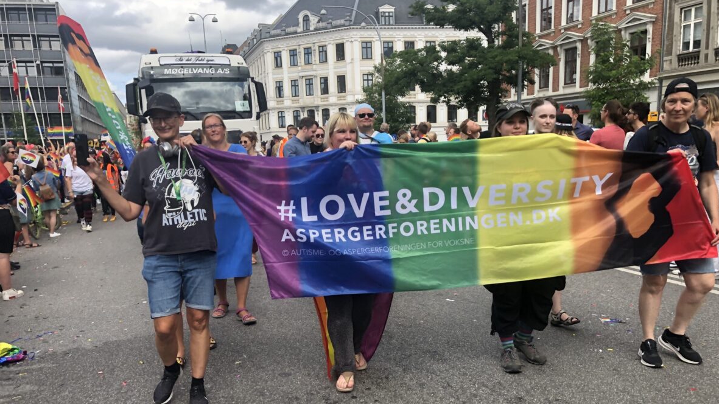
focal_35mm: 31
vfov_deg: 37.4
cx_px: 365
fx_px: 591
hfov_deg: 62.6
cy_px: 269
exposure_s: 1/657
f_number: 1.8
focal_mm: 3.99
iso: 20
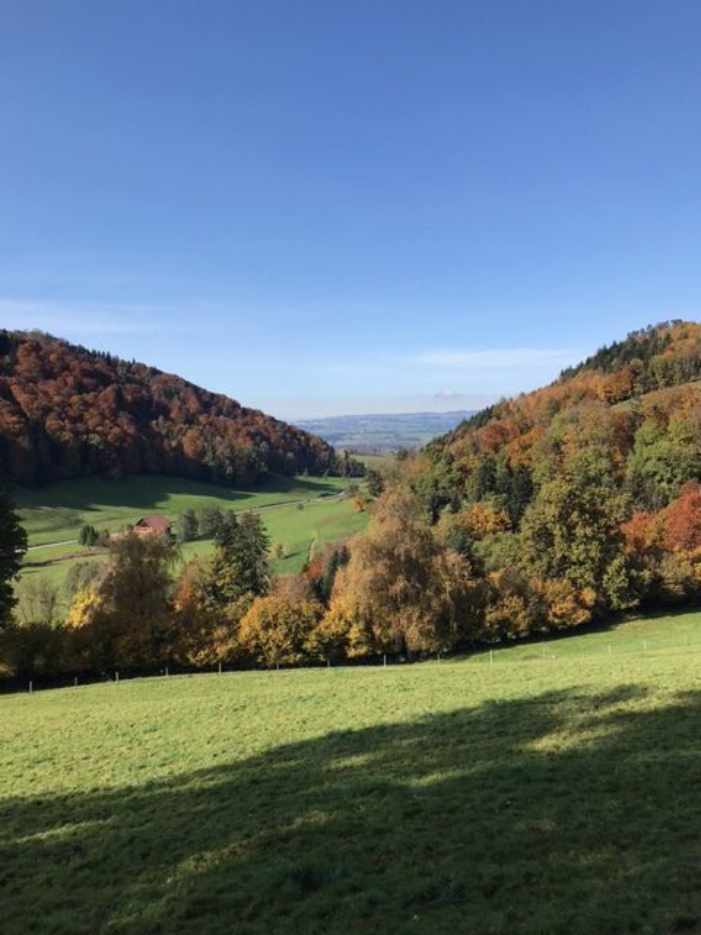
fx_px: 756
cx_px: 350
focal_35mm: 28
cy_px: 468
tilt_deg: -1.5
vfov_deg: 63.4
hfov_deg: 49.7
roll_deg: +1.0
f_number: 1.8
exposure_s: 1/1916
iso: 20
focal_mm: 3.99
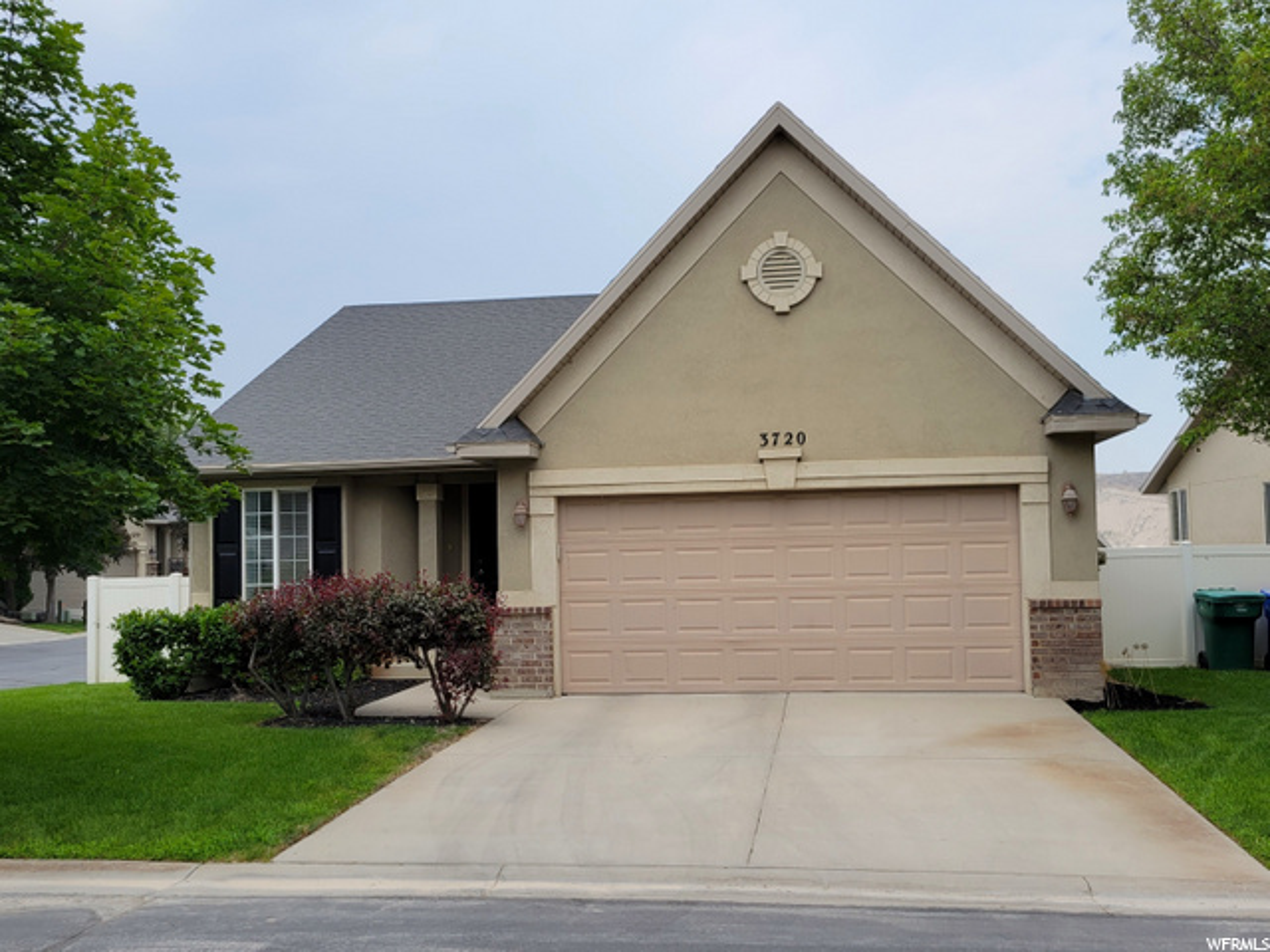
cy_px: 476
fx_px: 954
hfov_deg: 67.3
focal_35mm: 26
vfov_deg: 53.1
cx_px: 635
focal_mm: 5.4
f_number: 1.8
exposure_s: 1/2000
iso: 40
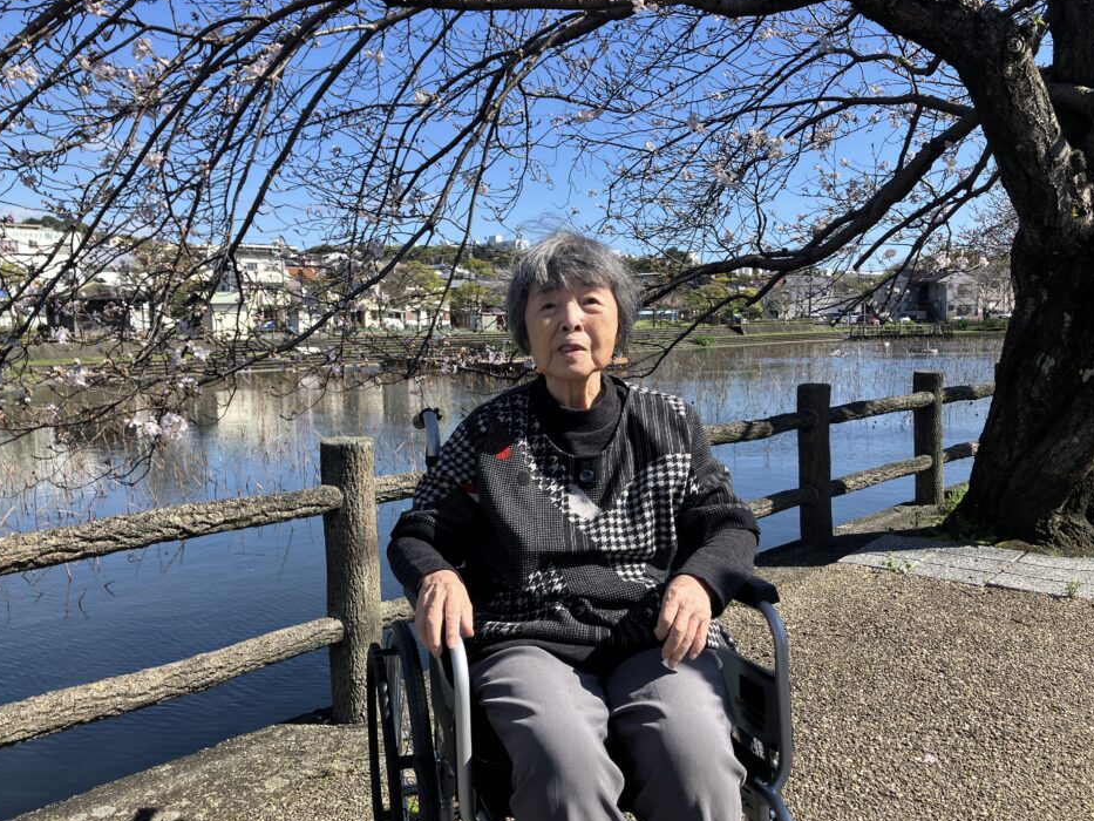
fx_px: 948
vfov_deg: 46.8
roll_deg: +1.7
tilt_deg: -4.3
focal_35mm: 30
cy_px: 422
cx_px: 532
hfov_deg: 59.9
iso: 32
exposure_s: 1/1350
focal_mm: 3.99
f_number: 1.8
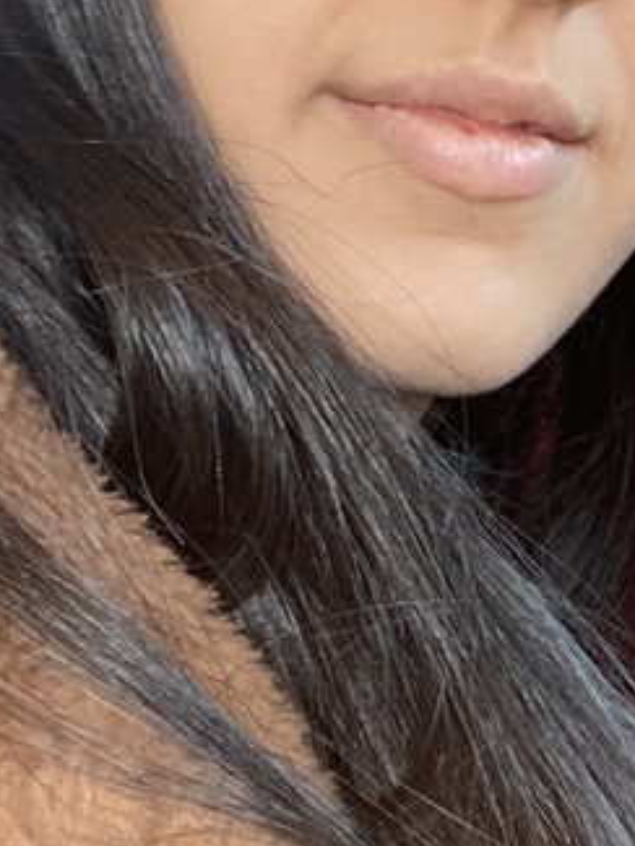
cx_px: 669
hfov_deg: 16.9
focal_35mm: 85
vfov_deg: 22.9
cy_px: 276
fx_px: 2078
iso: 100
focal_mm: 2.71
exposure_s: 1/67
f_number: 2.2
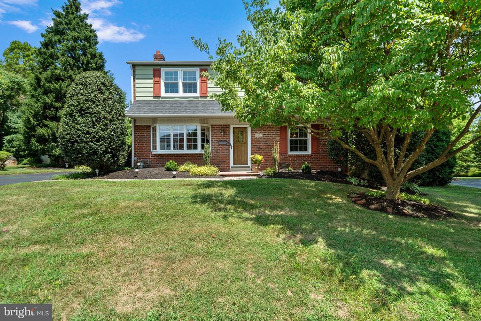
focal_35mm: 17
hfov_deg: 93.2
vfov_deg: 70.5
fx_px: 227
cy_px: 160
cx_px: 240
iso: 100
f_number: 8
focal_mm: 17
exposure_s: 1/200
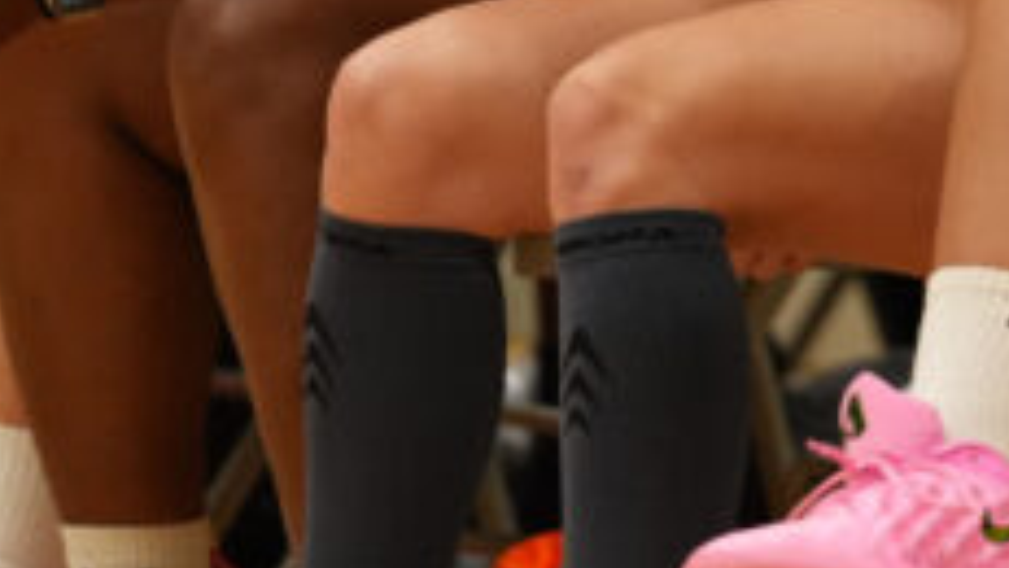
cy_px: -332
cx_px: 1258
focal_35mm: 655
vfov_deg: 1.9
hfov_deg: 3.3
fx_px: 17526
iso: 4000
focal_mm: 188
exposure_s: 1/800
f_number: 2.8
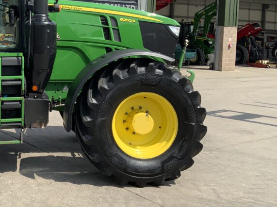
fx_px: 416
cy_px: 56
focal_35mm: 52
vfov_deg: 27.7
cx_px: 38
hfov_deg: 35.1
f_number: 1.8
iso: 16
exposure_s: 1/1626
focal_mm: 3
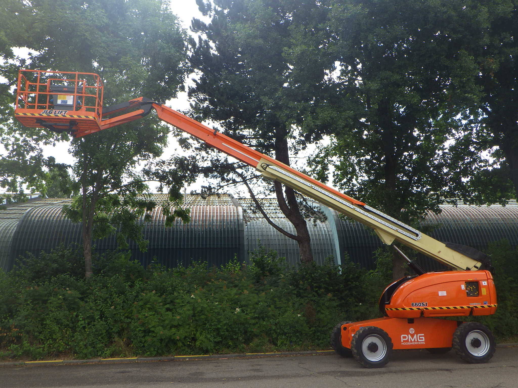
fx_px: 509
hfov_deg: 54.0
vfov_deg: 41.8
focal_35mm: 34
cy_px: 194
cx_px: 259
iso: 125
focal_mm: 6.1
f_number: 4.6
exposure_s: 1/160
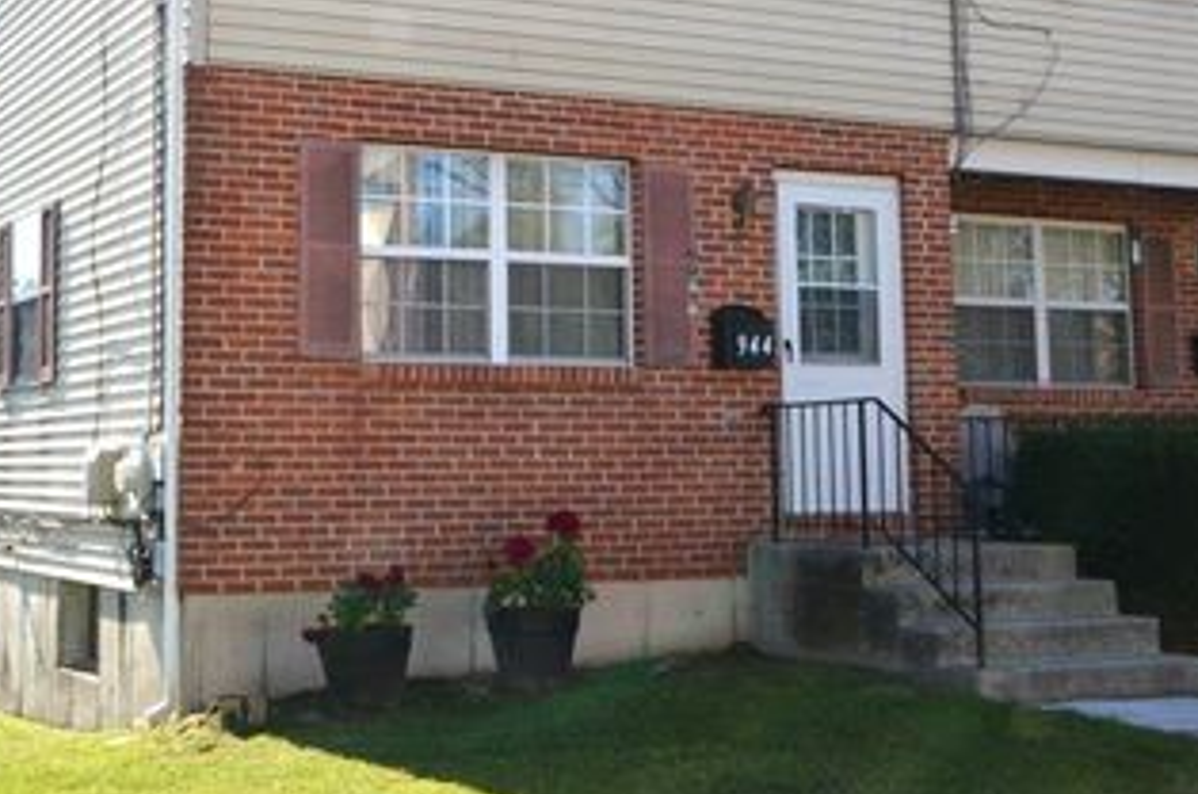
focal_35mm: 60
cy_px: 174
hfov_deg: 33.1
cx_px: 347
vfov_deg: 22.3
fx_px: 1986
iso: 2000
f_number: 25
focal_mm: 25
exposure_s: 1/250
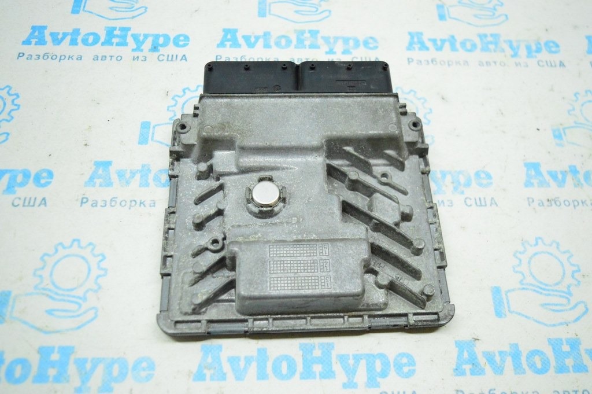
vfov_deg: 39.9
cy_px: 197
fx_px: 542
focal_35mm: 33
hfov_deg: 57.3
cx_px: 296
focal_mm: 22
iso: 6400
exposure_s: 1/640
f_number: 4
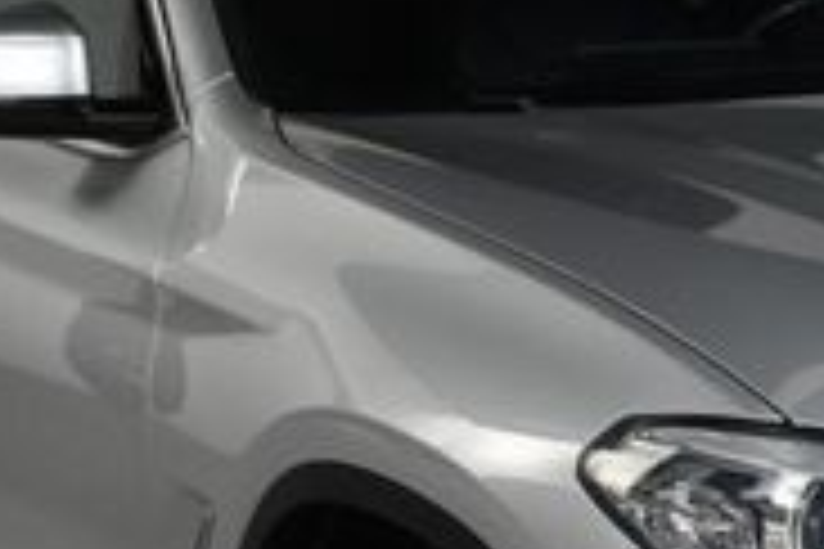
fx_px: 3204
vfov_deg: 9.8
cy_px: 418
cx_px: 765
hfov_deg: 14.5
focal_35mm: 140
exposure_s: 1/160
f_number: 11
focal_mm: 27
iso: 100
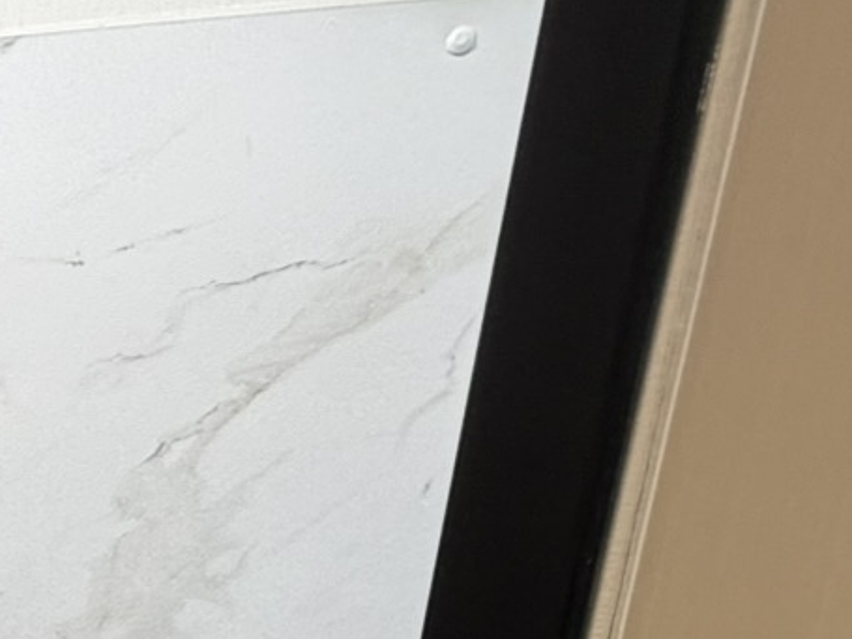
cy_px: 1006
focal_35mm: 63
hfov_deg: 24.5
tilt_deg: -16.1
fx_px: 1550
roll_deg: -2.2
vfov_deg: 19.6
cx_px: -399
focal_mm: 2.22
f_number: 2.2
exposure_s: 1/121
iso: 125
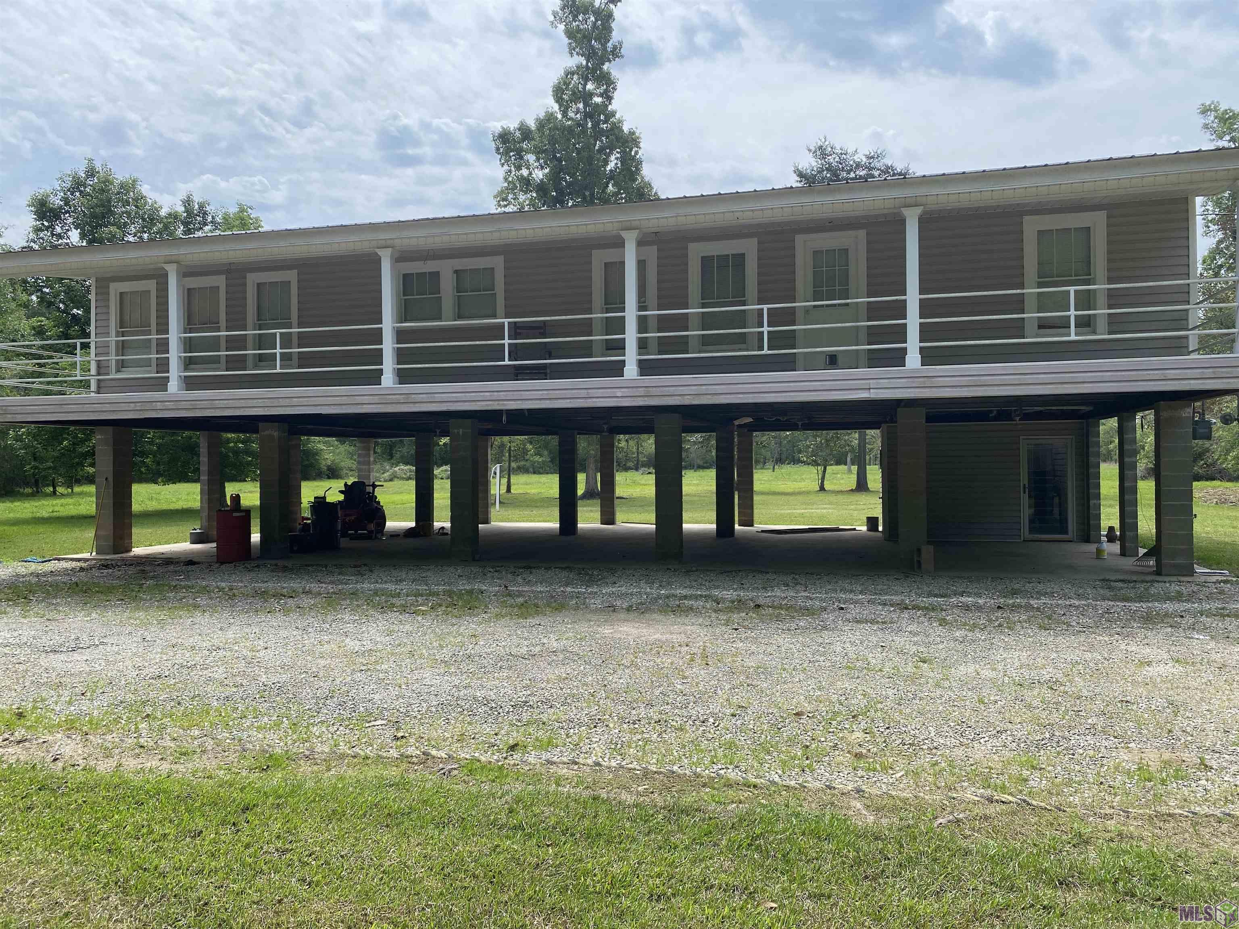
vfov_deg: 53.1
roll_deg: +0.4
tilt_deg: +1.3
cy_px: 464
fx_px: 931
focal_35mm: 26
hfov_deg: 67.3
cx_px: 620
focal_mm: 4.25
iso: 32
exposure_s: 1/2358
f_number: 1.8
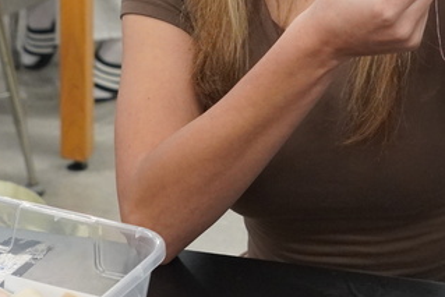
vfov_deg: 10.7
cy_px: -83
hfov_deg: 16.3
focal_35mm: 125
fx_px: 1546
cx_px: 338
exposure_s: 1/160
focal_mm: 26
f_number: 4
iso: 2000
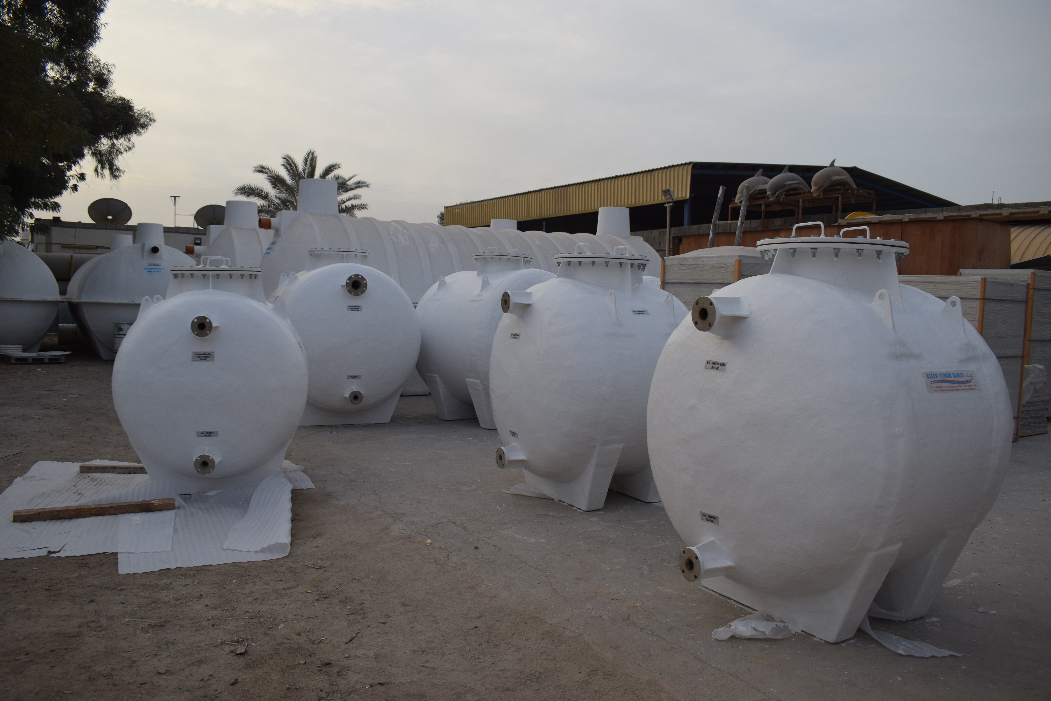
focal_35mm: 27
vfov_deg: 47.9
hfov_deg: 67.4
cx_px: 526
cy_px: 350
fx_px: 788
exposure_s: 1/200
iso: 200
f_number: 6.3
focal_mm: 18
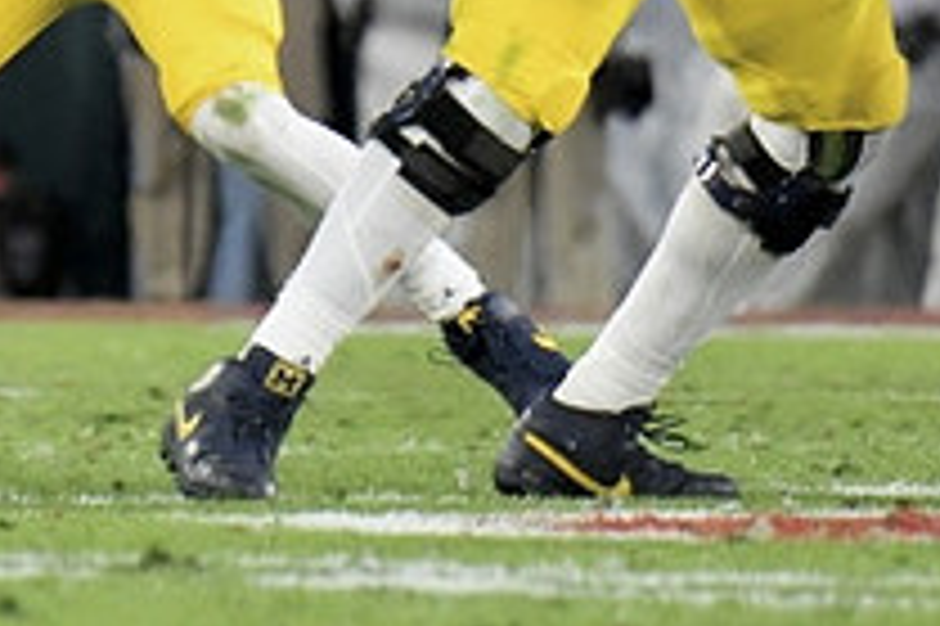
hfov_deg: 1.2
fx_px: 43440
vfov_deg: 0.8
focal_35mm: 1665
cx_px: 72
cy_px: -221
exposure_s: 1/1000
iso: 5000
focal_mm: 400
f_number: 5.6
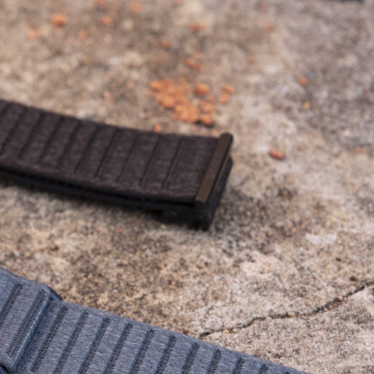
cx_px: -79
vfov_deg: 15.4
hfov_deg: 15.0
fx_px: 1369
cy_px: 320
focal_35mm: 112
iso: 320
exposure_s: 1/640
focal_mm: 50
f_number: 7.1
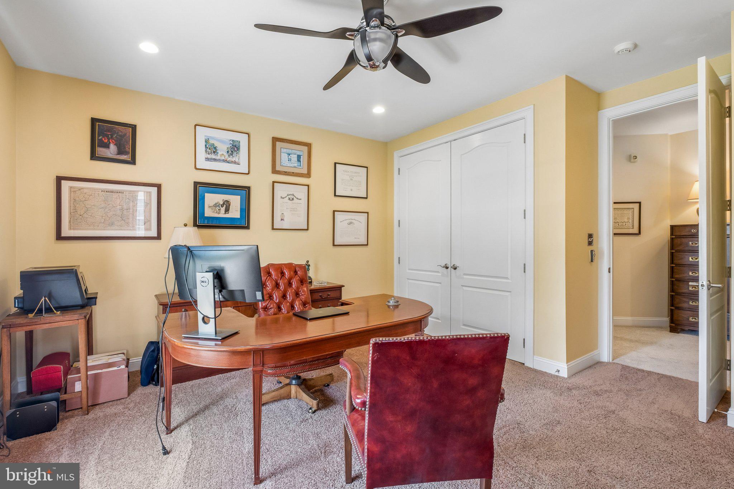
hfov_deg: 100.4
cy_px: 244
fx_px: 306
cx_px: 367
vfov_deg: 77.3
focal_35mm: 15
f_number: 8
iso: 250
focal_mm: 10
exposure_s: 1/6
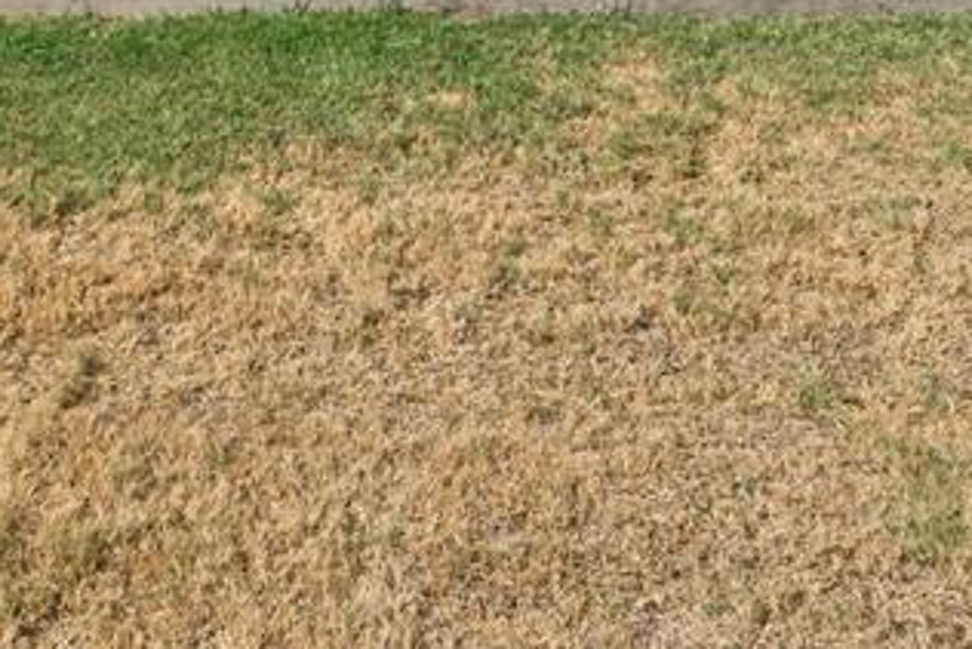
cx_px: 241
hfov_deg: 35.4
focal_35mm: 55
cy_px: -366
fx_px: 1486
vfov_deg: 20.5
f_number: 8
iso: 200
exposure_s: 1/1000
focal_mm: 17
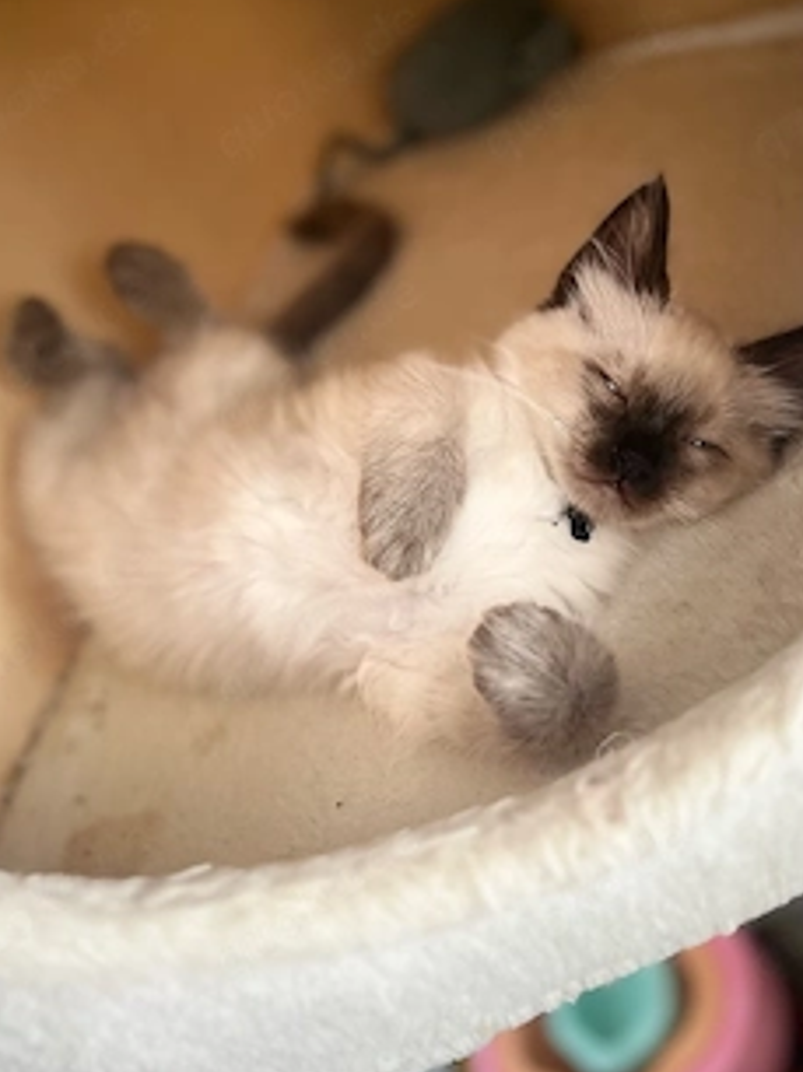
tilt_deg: -32.5
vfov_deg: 53.3
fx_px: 1053
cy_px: 392
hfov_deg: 41.7
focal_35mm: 34
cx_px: 393
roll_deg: +37.2
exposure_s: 1/66
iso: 125
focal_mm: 5.7
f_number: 1.5
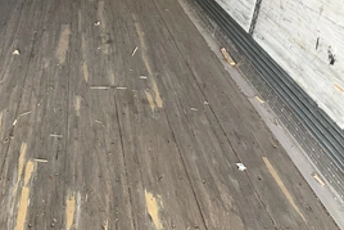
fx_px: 430
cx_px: 99
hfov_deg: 42.6
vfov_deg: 29.7
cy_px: 77
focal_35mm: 45
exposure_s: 1/78
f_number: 1.8
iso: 64
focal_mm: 3
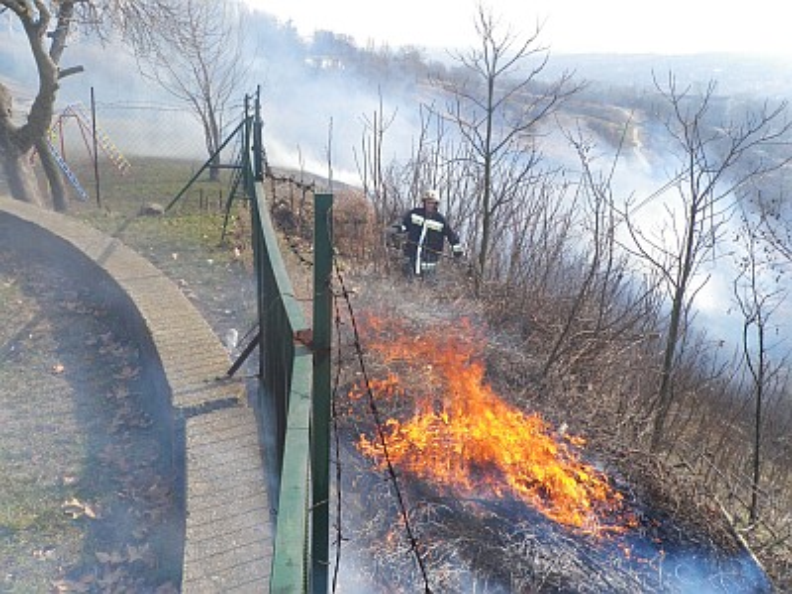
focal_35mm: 35
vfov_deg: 40.7
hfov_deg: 52.6
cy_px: 297
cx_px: 396
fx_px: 801
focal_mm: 6.2
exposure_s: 1/200
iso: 80
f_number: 6.3
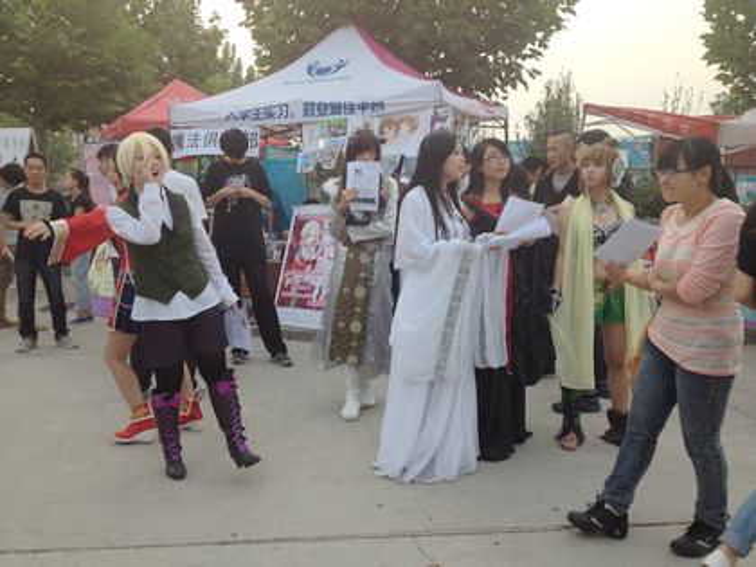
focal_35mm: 35
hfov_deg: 52.6
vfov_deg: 40.7
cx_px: 378
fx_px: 764
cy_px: 284
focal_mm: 4.28
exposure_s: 1/120
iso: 64
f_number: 2.4
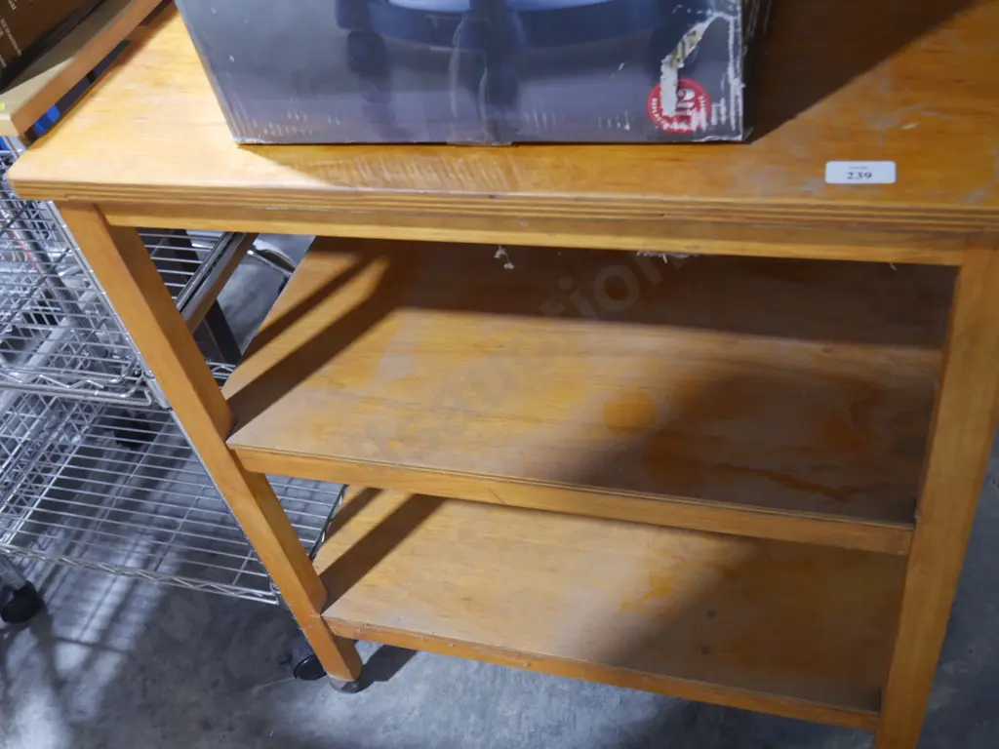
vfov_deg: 39.7
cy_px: 374
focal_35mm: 36
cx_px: 500
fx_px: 1039
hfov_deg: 51.4
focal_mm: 18
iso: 800
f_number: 4
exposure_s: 1/60
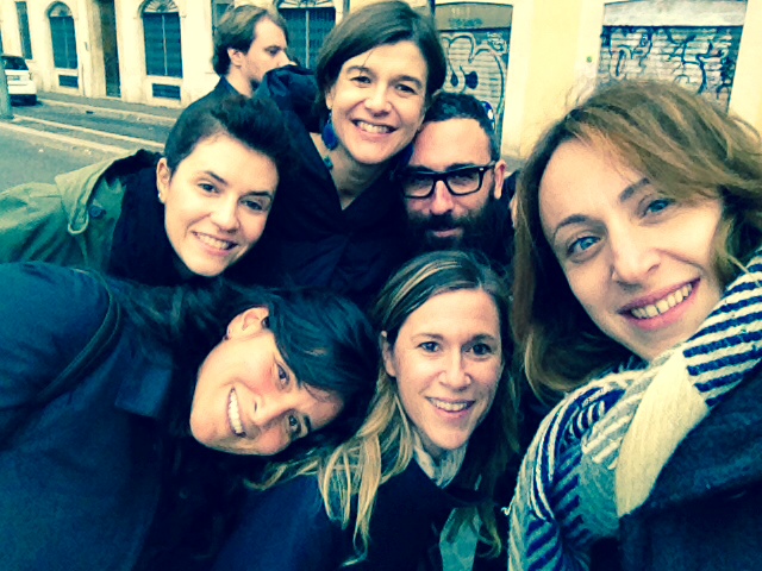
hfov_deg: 52.6
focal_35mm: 35
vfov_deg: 40.7
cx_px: 381
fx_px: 770
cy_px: 286
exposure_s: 1/569
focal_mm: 1.85
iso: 125
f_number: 2.4
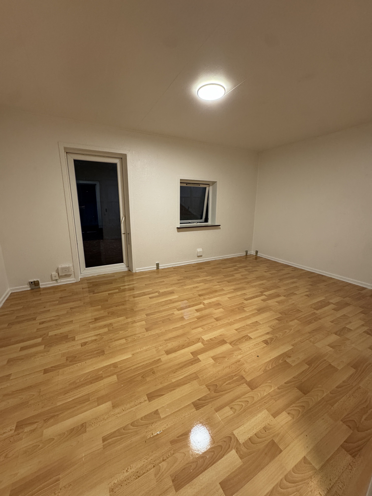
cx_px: 186
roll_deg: +0.0
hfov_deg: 85.7
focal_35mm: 14
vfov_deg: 102.1
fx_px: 201
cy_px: 248
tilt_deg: -13.1
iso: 250
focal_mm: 2.22
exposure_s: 1/50
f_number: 2.2
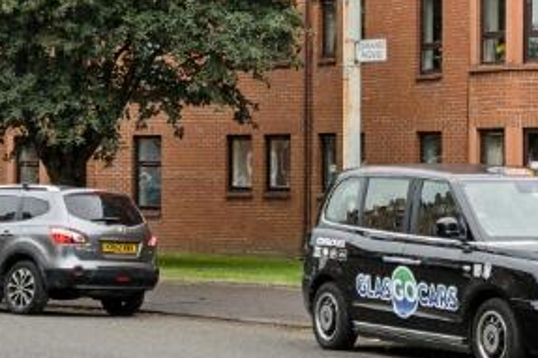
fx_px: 1867
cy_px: -127
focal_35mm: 125
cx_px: 617
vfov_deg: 10.7
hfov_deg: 15.9
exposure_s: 1/2000
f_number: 4
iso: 800
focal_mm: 35
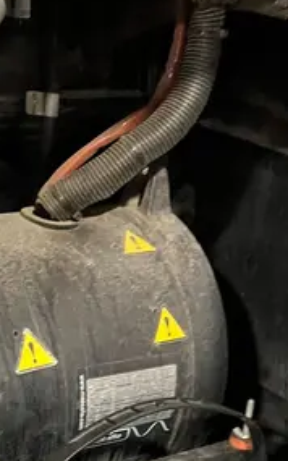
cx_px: 115
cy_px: 543
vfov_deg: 26.1
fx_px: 892
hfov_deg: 18.3
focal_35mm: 71
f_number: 1.6
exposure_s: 1/30
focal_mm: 5.1
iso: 640
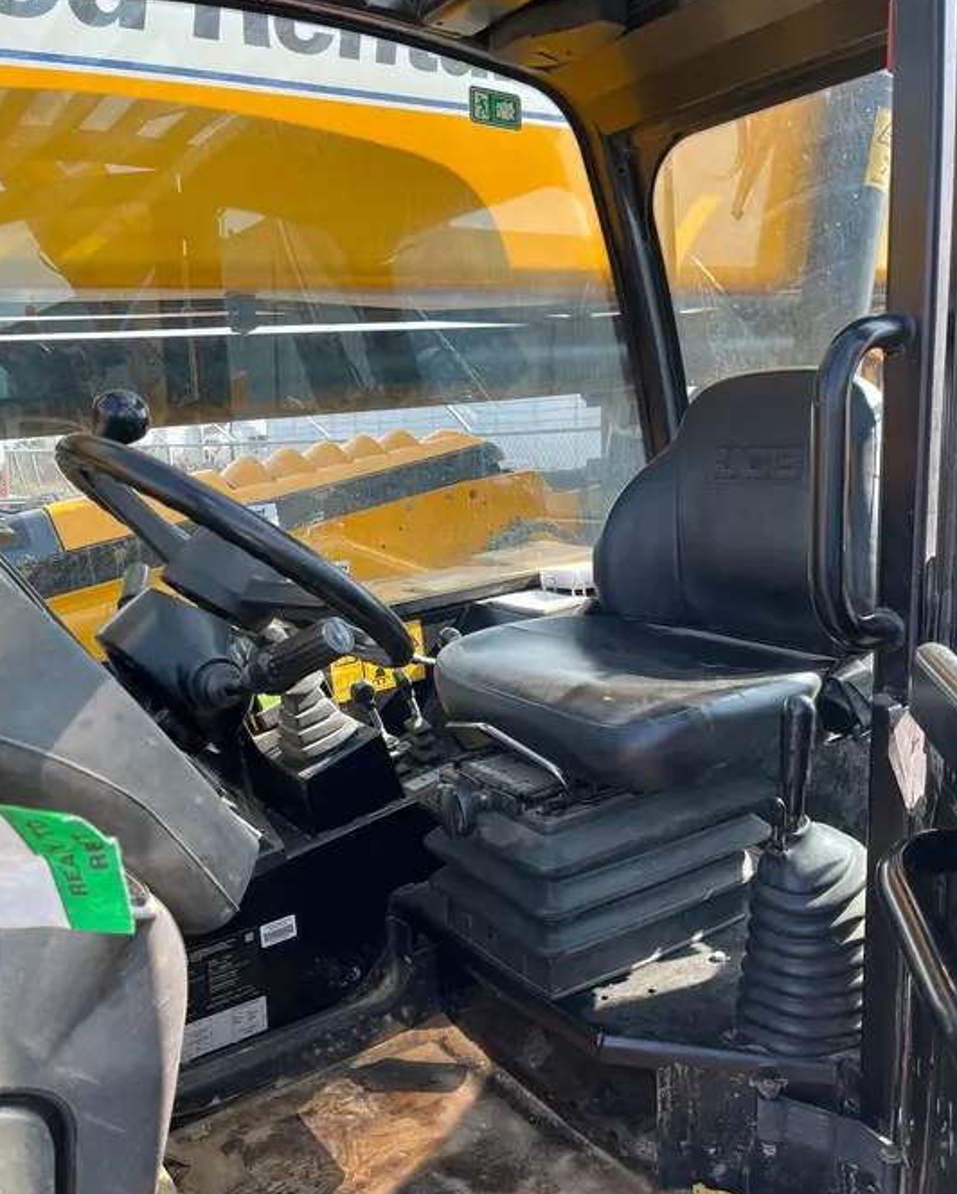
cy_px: 593
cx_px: 477
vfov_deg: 62.2
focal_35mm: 28
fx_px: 990
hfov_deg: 51.6
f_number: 1.6
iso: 50
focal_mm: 5.1
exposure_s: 1/388
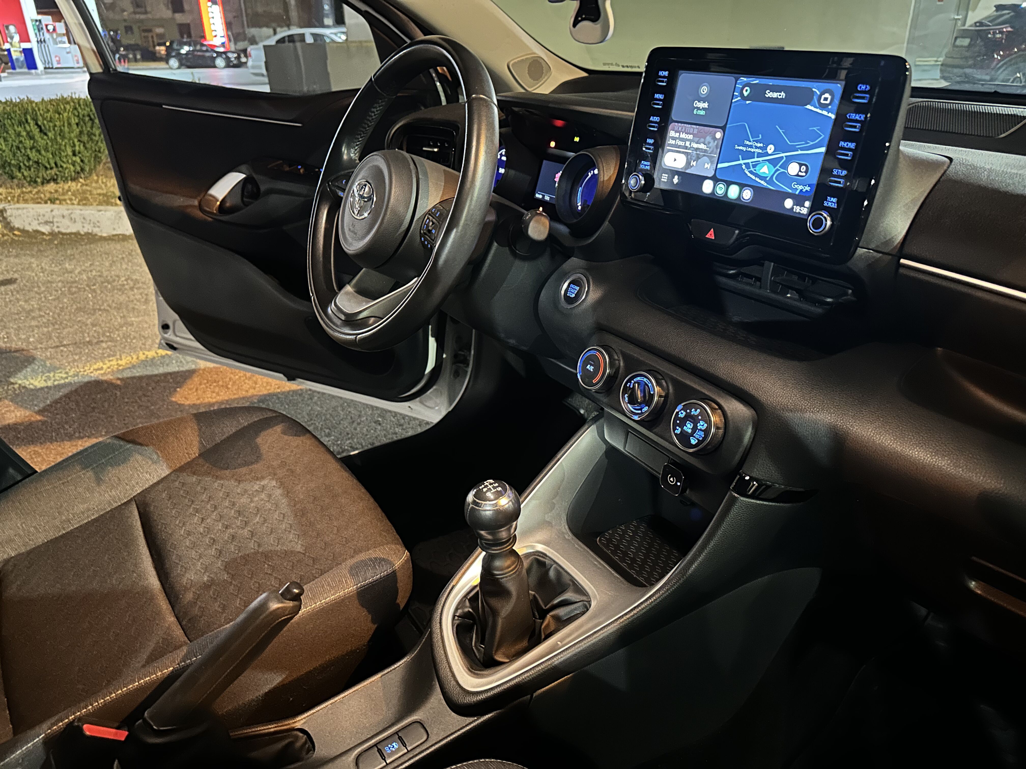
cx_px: 513
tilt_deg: -25.1
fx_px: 711
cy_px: 384
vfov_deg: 56.8
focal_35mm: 24
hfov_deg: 71.6
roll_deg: +0.4
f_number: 1.78
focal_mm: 6.86
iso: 1250
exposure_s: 1/9
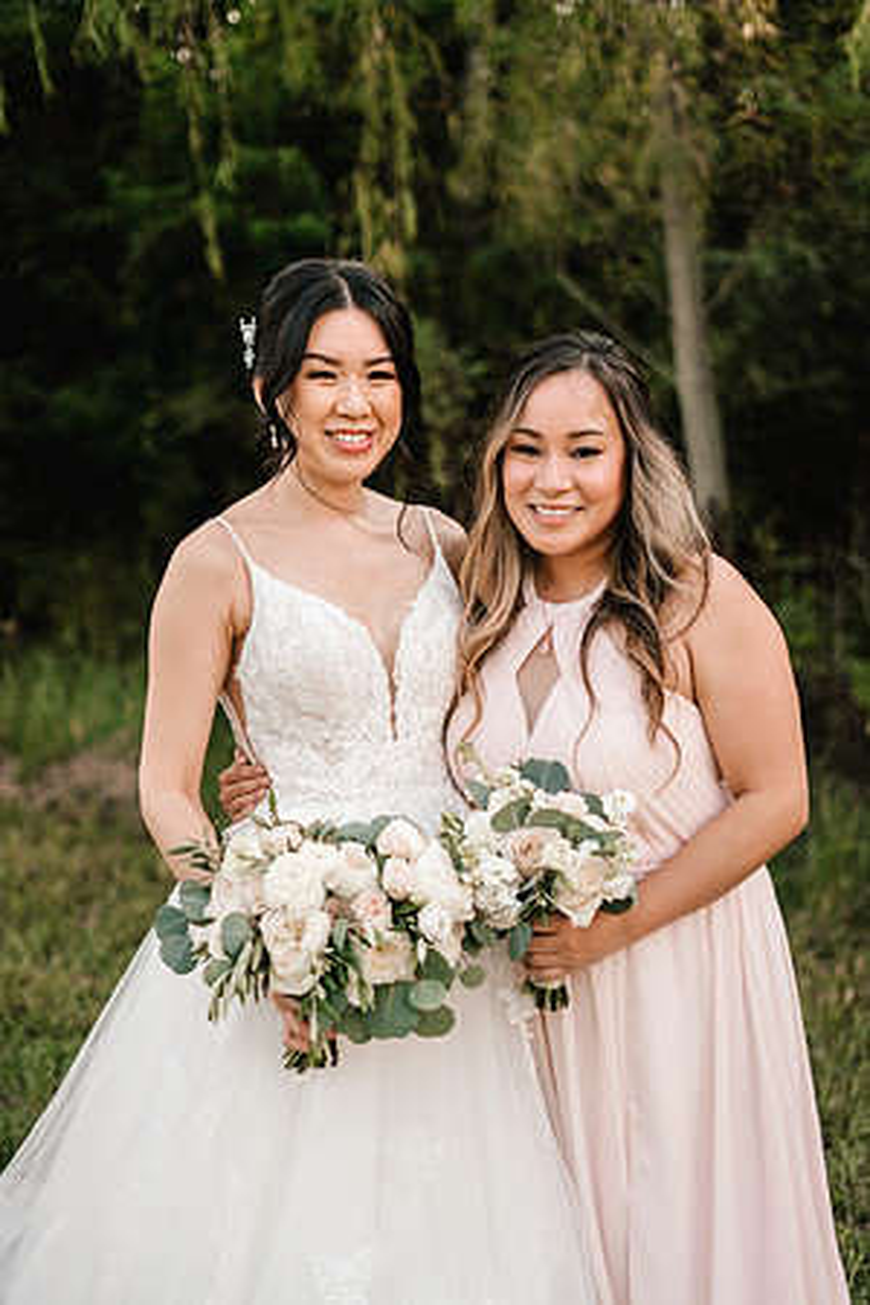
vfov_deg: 39.6
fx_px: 1812
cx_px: 435
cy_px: 652
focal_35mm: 50
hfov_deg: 27.0
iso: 250
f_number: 2.2
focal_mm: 50
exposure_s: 1/2000
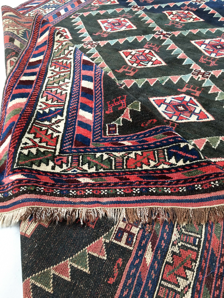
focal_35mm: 29
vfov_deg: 61.7
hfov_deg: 48.2
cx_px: 112
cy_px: 149
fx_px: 250
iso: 125
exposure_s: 1/33
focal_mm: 4.15
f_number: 2.2
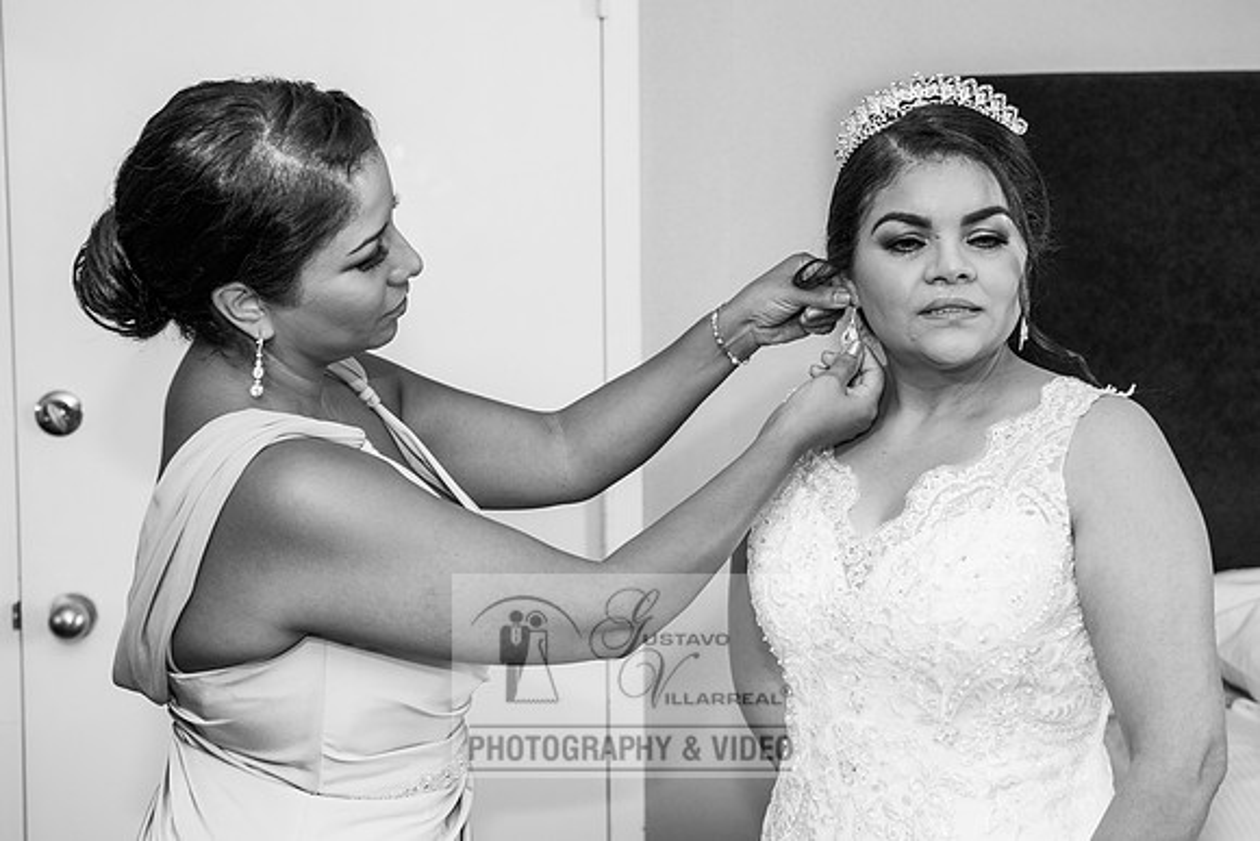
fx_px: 2110
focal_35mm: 60
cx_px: 630
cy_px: 420
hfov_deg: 33.3
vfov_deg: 22.5
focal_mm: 56
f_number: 5.6
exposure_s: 1/125
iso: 640
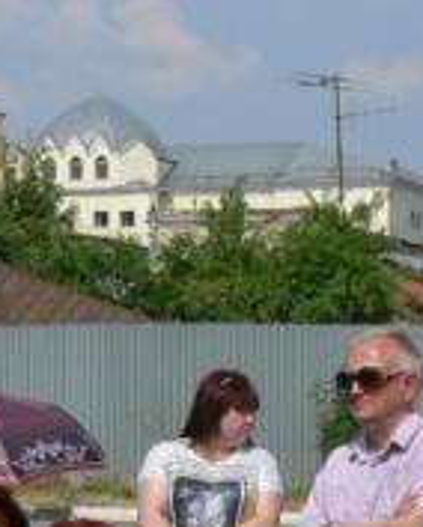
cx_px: 77
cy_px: 521
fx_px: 3609
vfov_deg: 8.3
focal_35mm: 231
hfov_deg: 6.7
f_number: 6.3
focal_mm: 8.5
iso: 80
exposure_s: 1/400
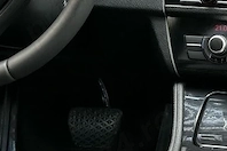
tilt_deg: -12.9
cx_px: 144
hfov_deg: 13.6
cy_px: -8
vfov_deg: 9.0
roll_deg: +4.0
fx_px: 952
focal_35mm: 151
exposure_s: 1/139
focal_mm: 6.86
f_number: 1.78
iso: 160
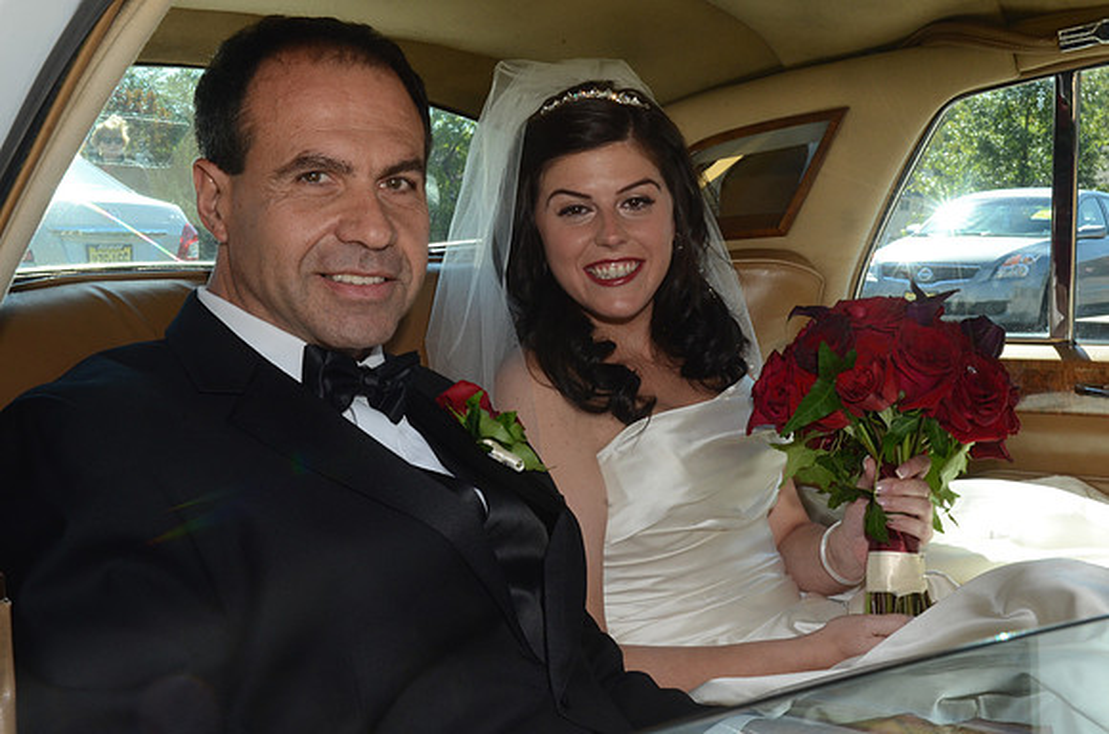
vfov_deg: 26.4
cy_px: 367
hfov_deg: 39.0
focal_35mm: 51
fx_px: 1568
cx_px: 554
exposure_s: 1/60
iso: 500
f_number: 16
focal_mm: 34
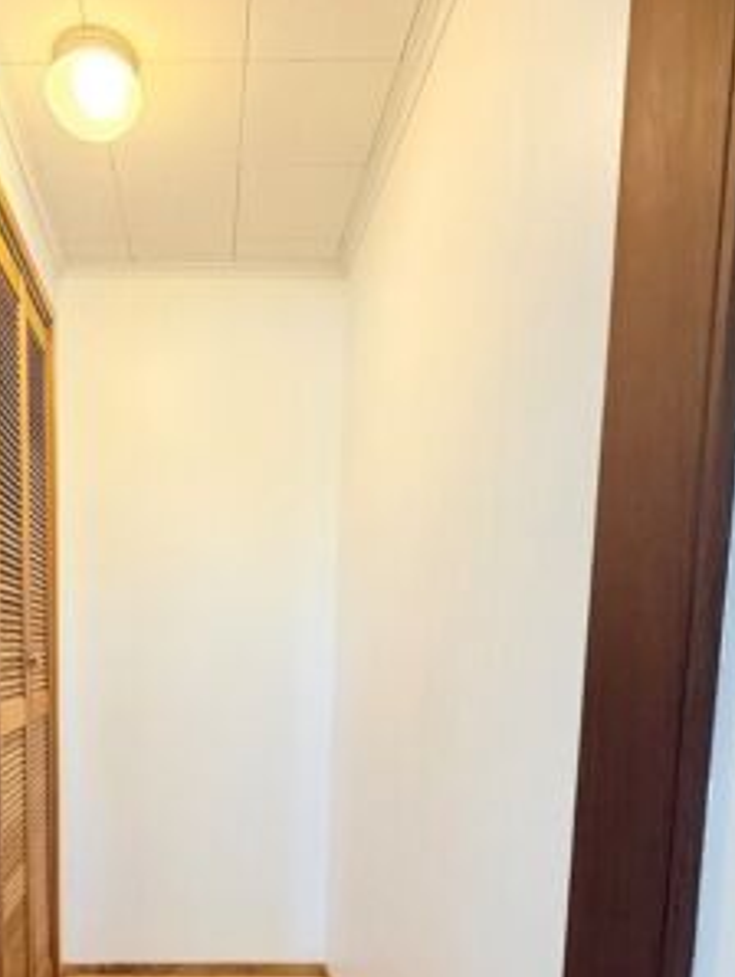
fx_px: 707
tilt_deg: -6.3
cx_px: 184
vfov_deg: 65.2
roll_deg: -1.3
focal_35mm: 25
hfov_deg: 52.5
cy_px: 729
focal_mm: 2.22
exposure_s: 1/60
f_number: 2.2
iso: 250
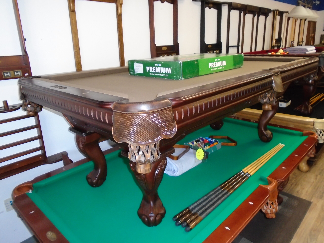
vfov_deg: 53.1
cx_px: 162
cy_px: 122
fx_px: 243
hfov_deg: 67.3
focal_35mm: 26
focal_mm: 4.6
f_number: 3.2
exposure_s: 1/30
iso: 400
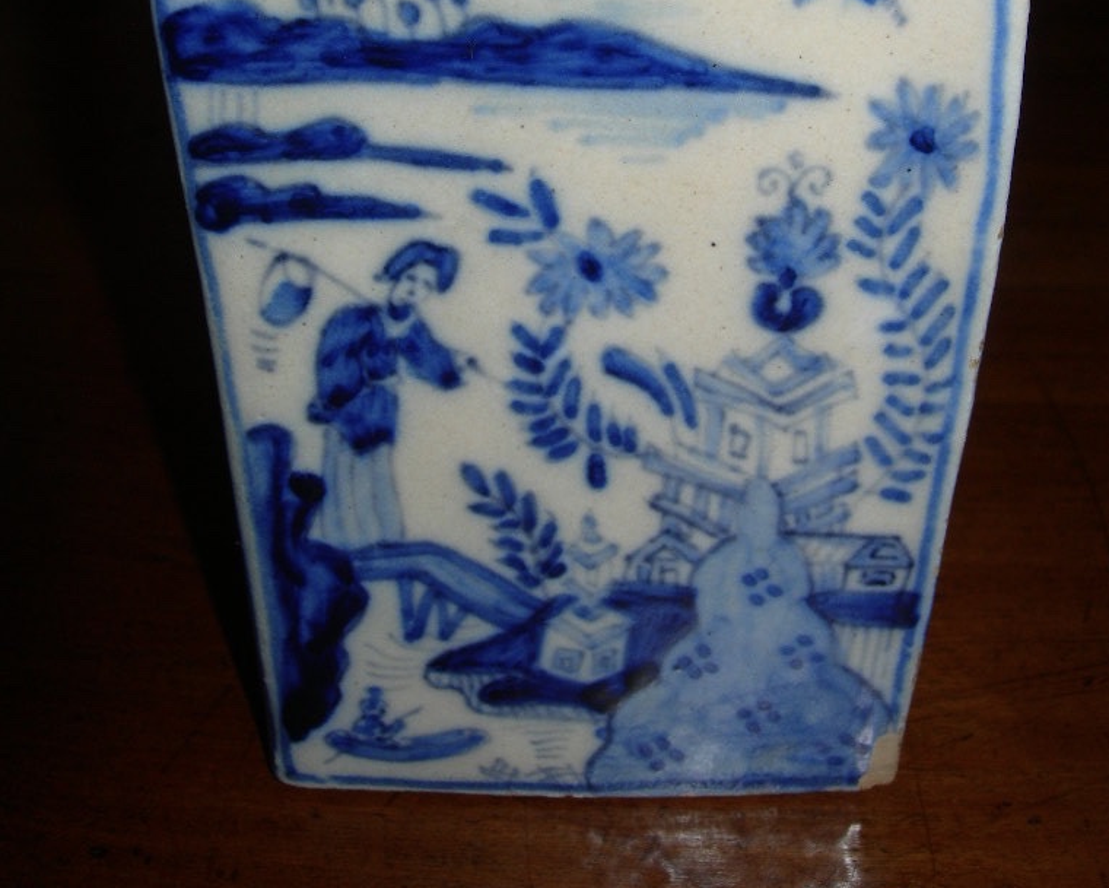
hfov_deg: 37.3
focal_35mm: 50
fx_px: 1641
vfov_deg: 29.4
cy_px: 152
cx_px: 559
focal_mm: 7.8
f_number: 4.8
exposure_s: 1/60.1
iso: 50
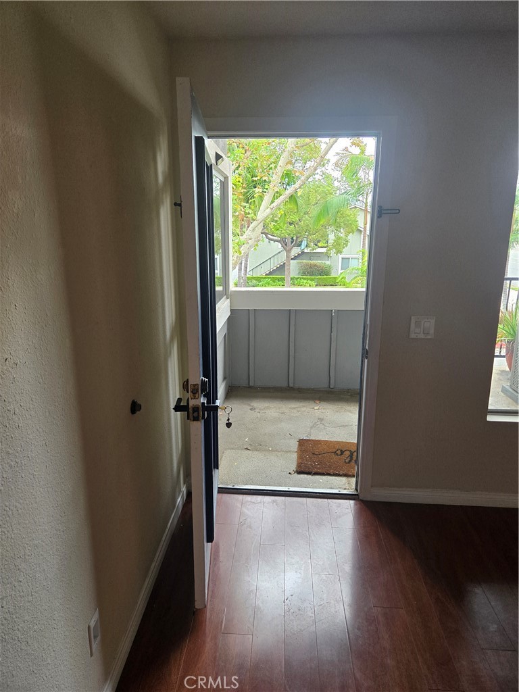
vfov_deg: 73.9
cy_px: 346
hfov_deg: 58.9
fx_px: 460
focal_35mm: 23
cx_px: 260
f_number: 1.8
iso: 160
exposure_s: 1/180
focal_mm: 5.4
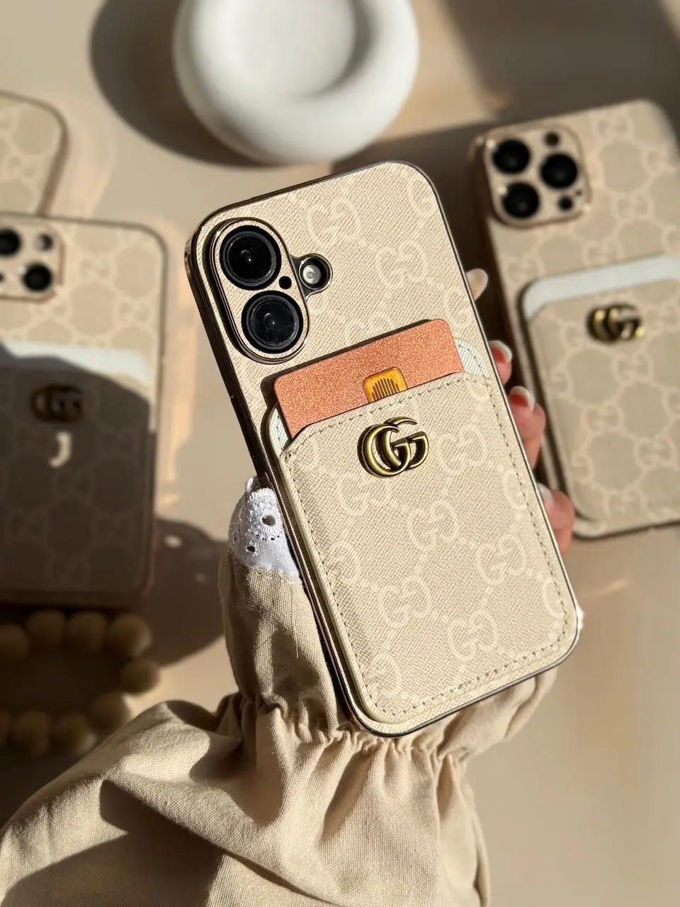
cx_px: 340
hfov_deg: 30.3
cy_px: 454
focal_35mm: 48
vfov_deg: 39.7
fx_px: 1257
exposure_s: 1/11364
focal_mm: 6.76
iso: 64
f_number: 1.78
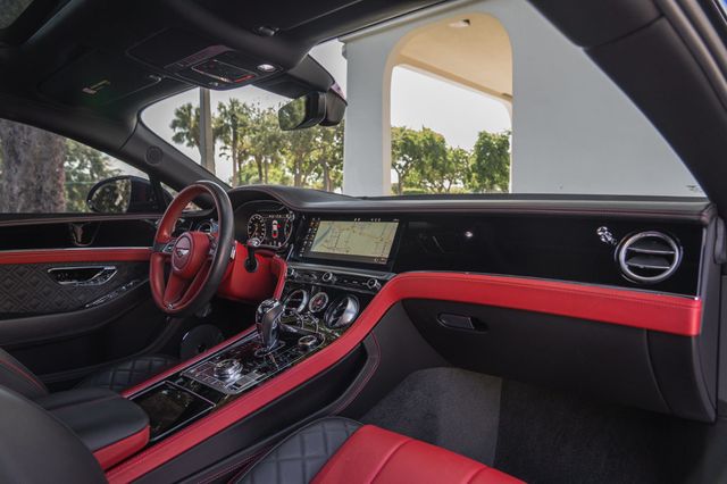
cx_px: 364
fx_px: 484
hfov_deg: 73.8
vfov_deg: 53.1
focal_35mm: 24
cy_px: 242
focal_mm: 24
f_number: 5
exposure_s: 1/60
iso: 640
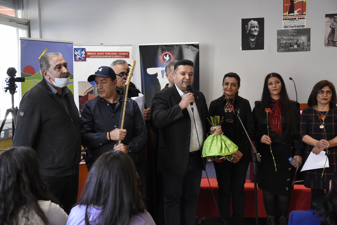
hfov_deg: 31.9
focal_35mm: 63
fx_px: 590
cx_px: 168
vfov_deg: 21.6
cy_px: 112
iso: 3200
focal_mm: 42
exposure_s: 1/100
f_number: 4.8
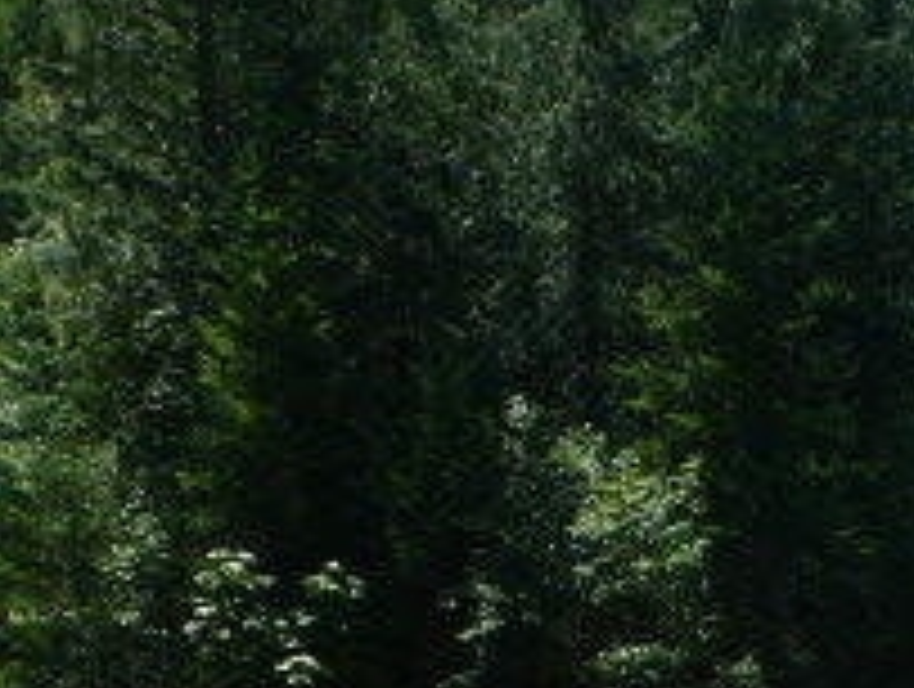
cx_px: 1436
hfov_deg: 16.5
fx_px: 2830
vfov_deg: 13.1
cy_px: 1025
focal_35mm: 107
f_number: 3.7
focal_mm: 6.1
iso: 100
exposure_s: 1/400
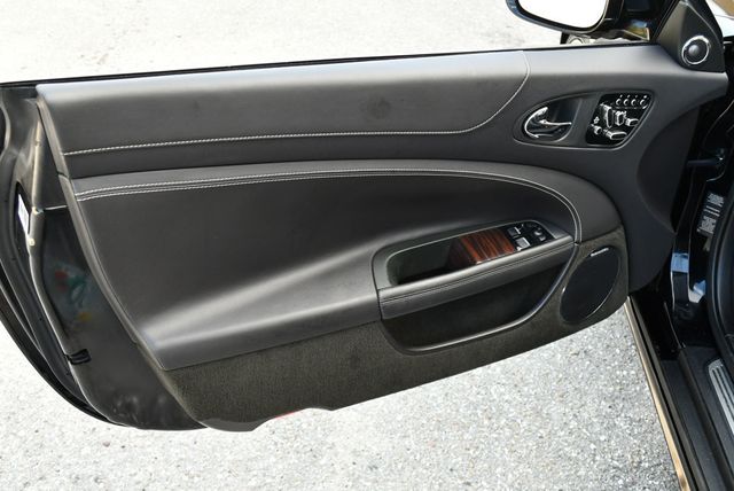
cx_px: 367
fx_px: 735
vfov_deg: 36.9
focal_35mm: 36
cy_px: 246
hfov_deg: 53.1
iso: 400
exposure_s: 1/250
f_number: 4
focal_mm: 18
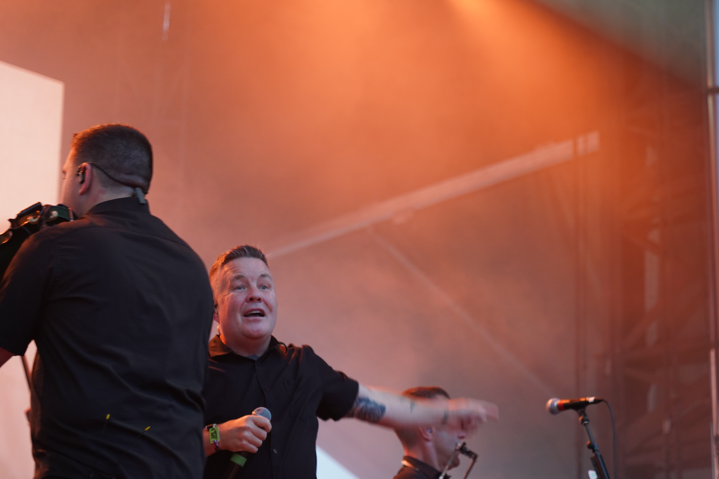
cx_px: 360
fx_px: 2097
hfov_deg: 19.5
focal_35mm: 105
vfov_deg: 13.0
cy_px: 240
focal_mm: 105
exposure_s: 1/160
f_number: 4
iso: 2000
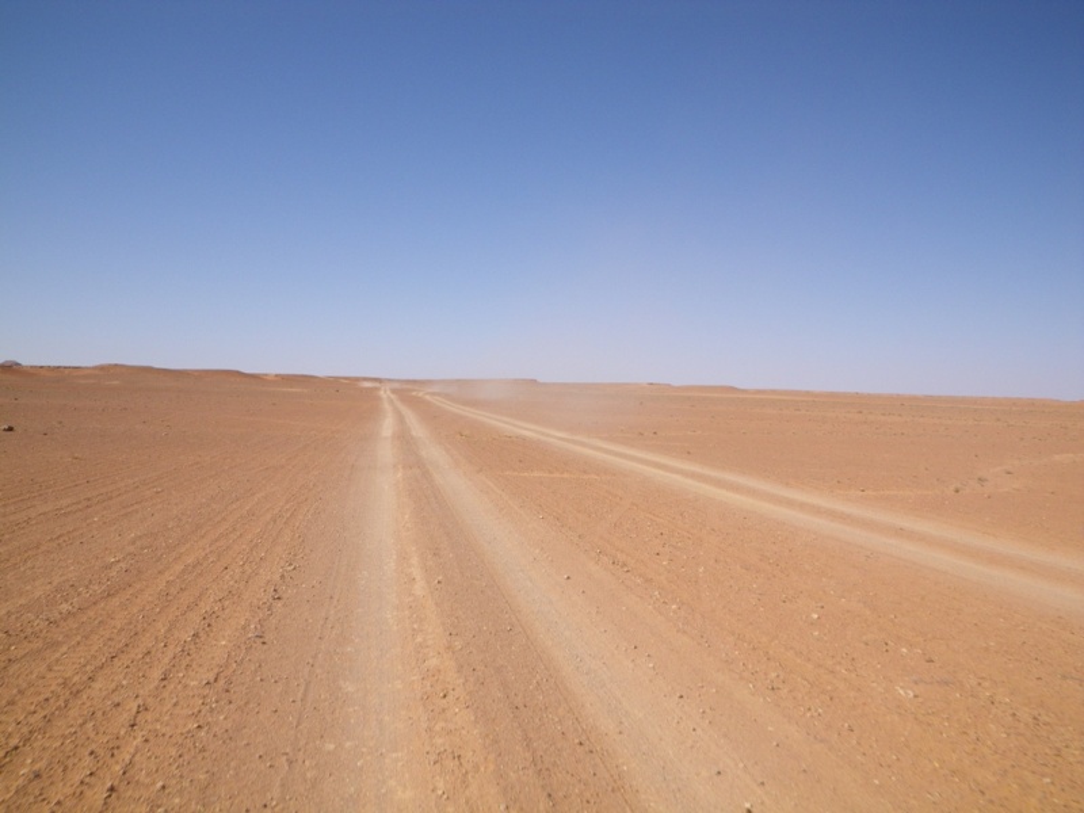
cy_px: 406
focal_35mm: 28
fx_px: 877
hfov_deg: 63.4
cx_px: 542
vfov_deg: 49.7
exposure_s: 1/640
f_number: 4.2
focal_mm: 5
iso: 64
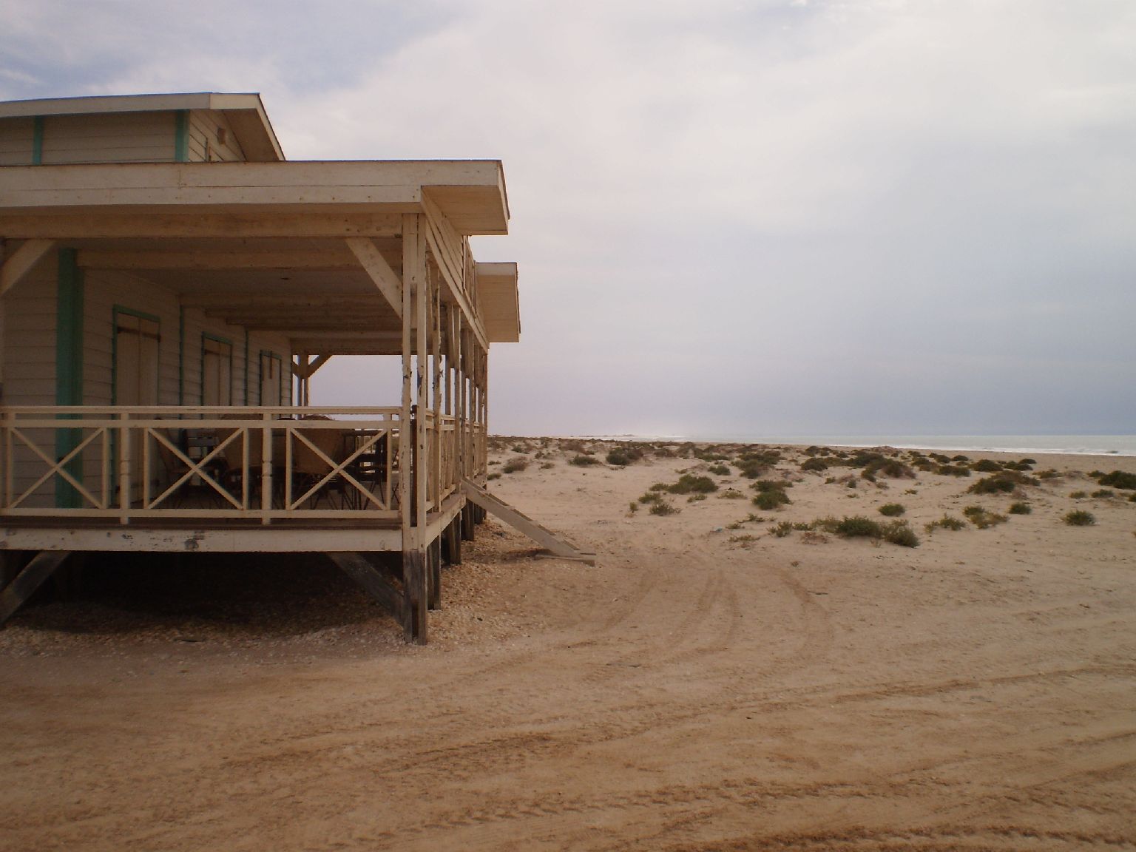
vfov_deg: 39.7
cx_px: 568
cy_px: 426
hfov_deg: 51.4
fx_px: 1181
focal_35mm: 36
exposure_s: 1/2000
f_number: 4.6
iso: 64
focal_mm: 6.3
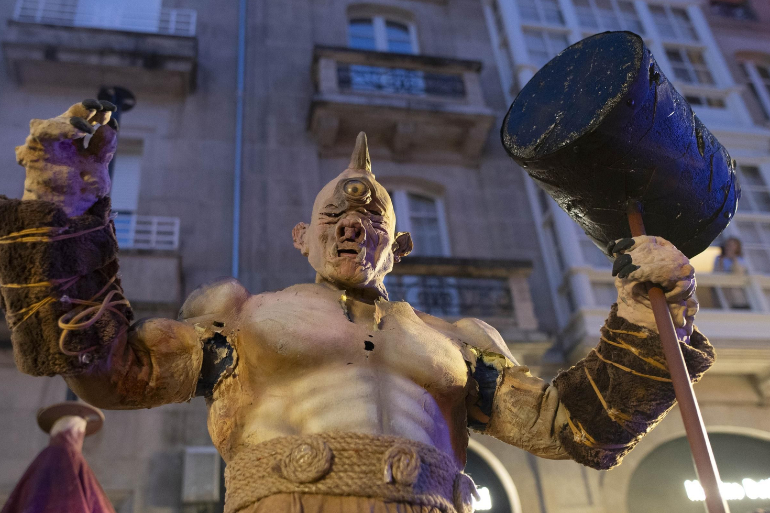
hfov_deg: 57.2
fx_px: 706
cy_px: 239
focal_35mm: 33
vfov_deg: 39.9
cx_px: 360
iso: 3200
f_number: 2.2
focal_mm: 24
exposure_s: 1/80
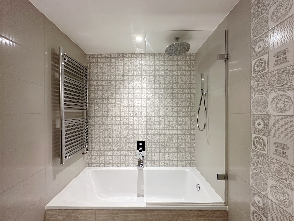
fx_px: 119
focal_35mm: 14
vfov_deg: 85.7
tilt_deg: +0.0
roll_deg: -0.1
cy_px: 110
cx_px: 147
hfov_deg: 102.1
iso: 160
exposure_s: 1/50
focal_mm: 2.22
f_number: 2.2
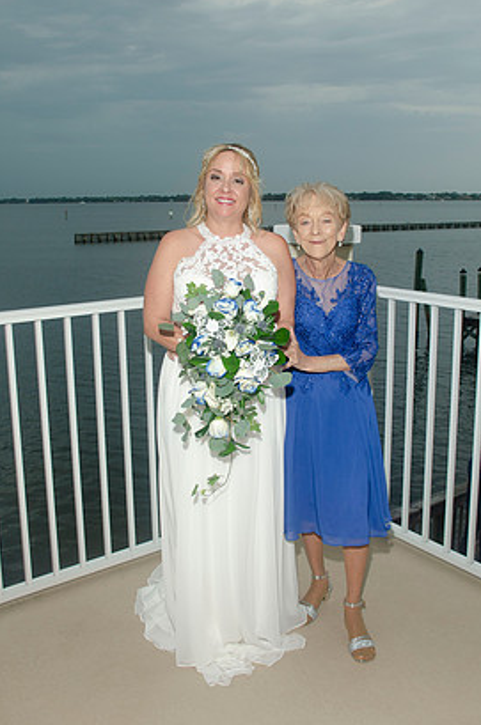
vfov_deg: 57.3
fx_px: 664
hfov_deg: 39.8
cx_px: 261
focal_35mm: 33
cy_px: 347
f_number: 6.3
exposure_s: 1/160
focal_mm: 20
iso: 200
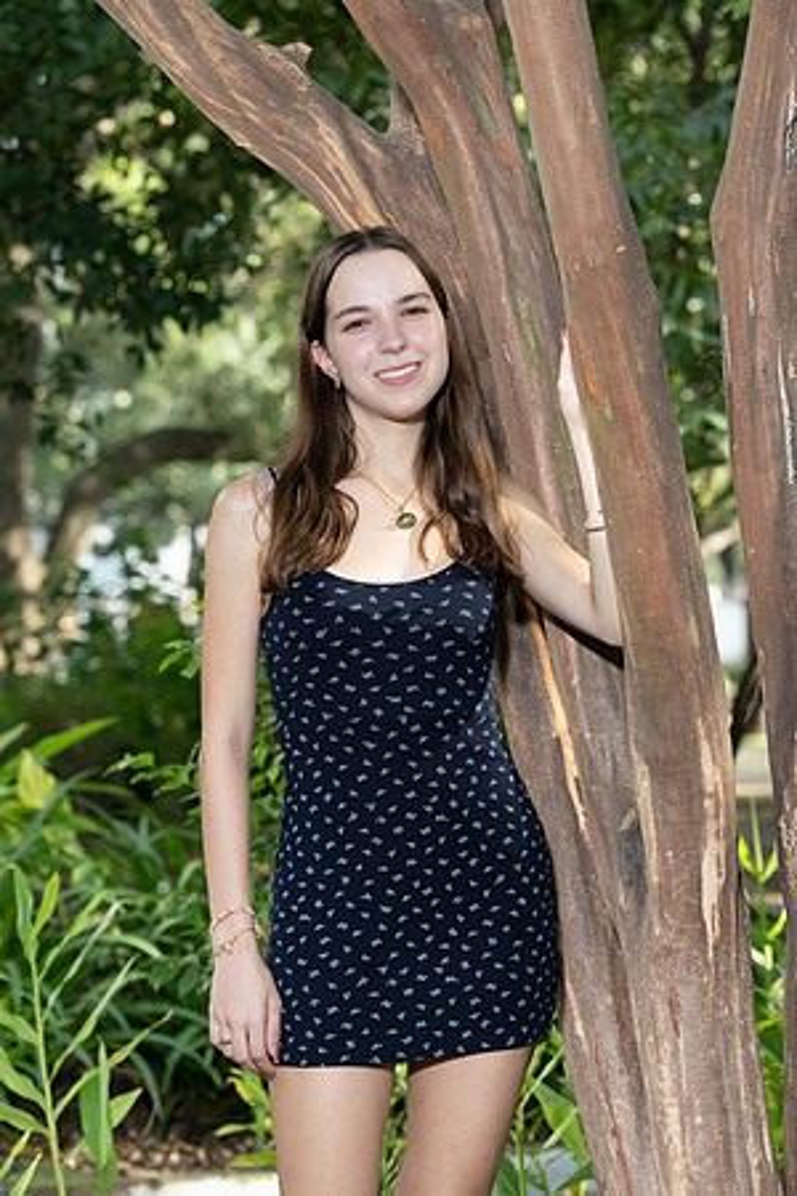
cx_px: 398
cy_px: 598
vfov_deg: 13.7
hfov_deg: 9.1
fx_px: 4981
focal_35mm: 150
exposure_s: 1/200
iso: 500
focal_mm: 150
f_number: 8
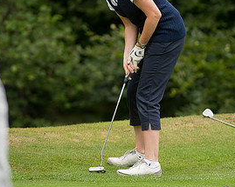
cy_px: 73
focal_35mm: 608
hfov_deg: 3.2
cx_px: 157
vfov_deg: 2.5
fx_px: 4227
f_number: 4
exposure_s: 1/2000
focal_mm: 300
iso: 800
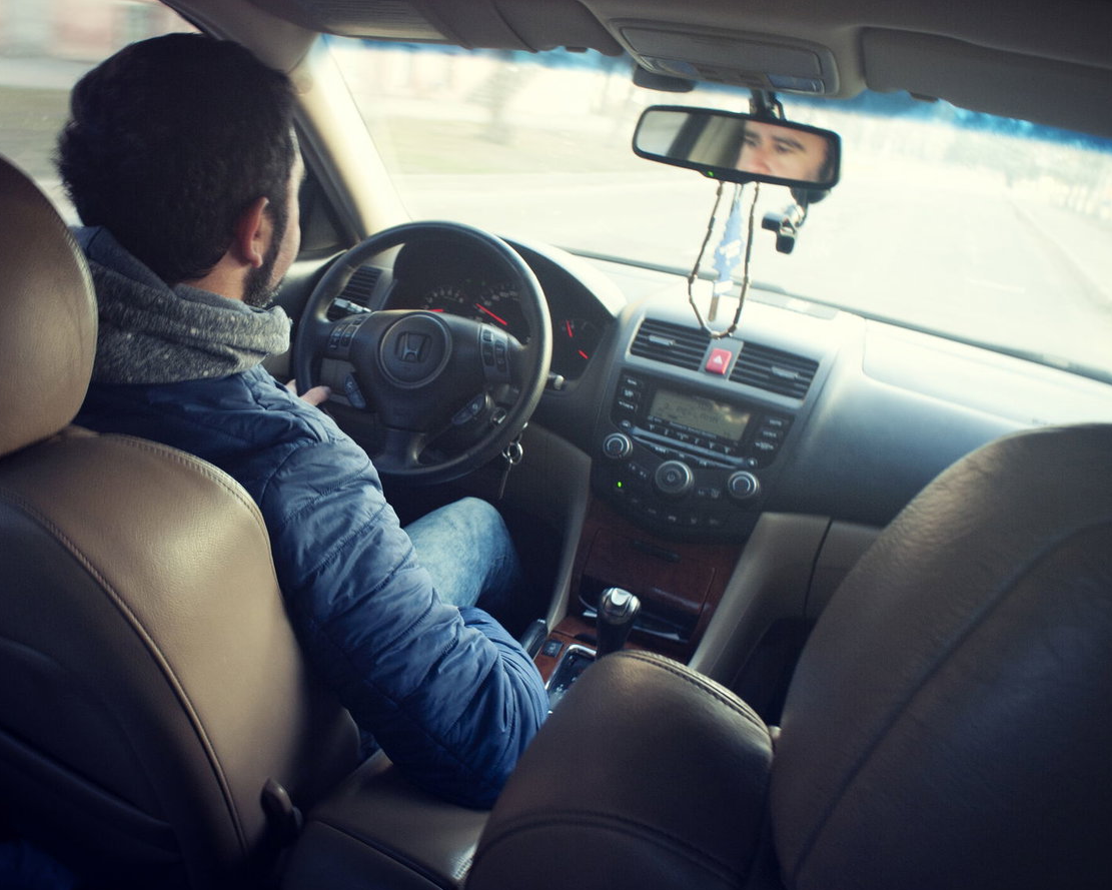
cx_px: 457
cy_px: 435
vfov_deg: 53.2
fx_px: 889
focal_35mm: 27
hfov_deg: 63.6
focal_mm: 20
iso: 125
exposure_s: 1/20
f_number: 7.1
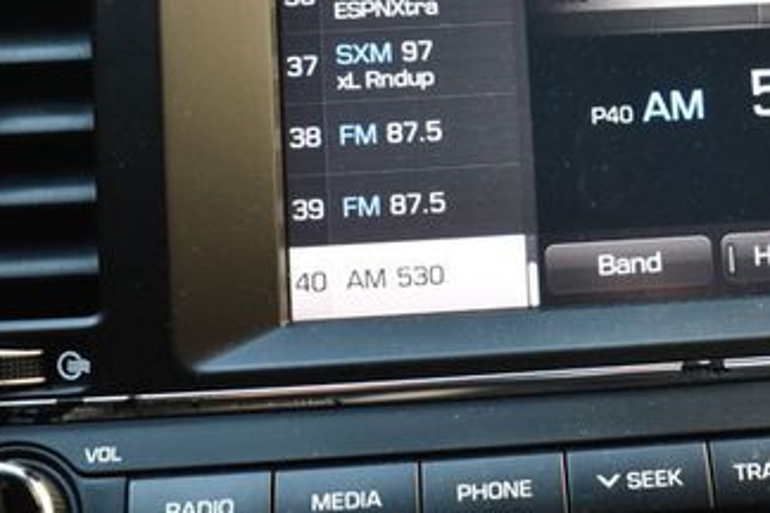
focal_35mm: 79
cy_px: 126
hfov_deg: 25.1
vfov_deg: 17.2
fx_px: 1690
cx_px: 649
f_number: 4
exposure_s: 1/125
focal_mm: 27
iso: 800
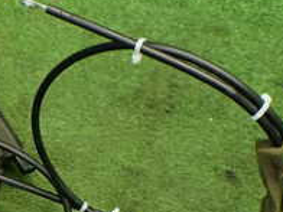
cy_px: 200
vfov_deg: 14.9
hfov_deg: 19.2
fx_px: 801
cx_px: -25
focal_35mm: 98
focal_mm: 5.79
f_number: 2.4
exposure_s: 1/125
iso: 800
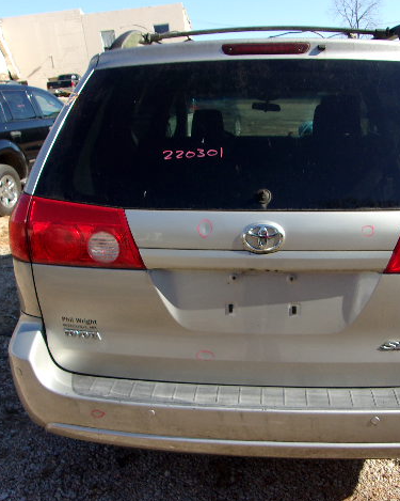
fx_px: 533
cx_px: 234
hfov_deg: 41.0
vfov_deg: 50.3
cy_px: 250
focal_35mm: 36
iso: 80
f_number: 10.4
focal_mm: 4.9
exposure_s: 1/50
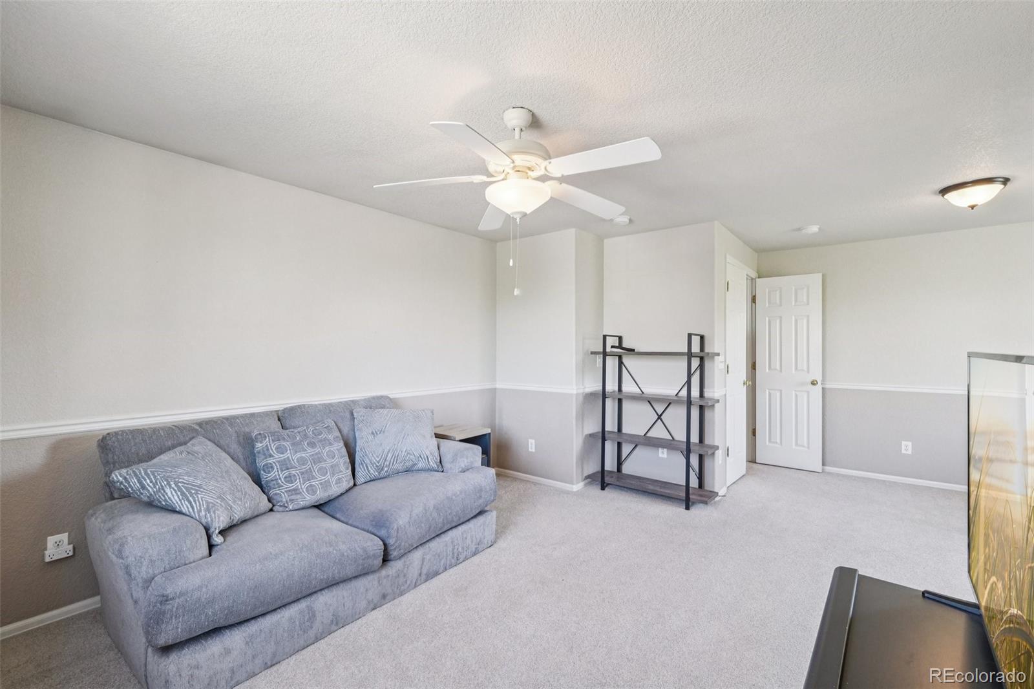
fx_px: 431
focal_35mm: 15
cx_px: 517
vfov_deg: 77.3
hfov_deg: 100.4
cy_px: 344
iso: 800
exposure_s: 1/15
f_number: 8
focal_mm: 10
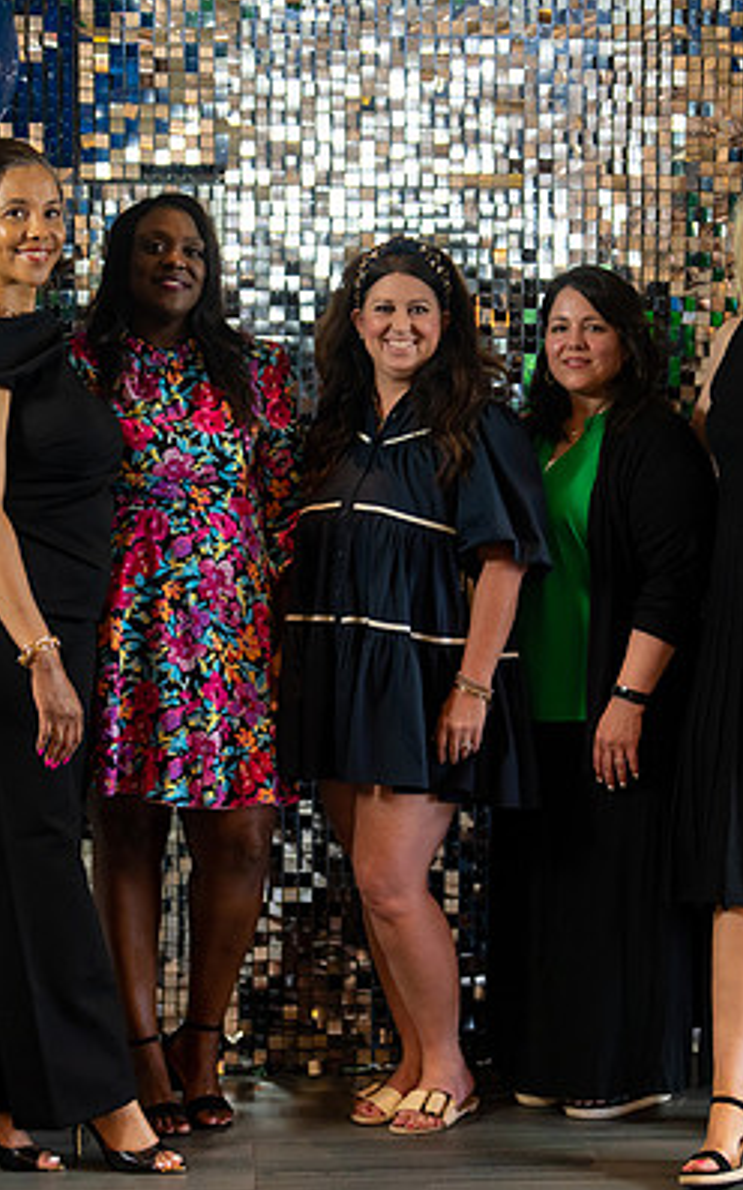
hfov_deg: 16.1
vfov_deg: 25.5
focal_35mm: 81
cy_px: 617
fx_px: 2625
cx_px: 428
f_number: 1.2
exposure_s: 1/320
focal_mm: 50
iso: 800
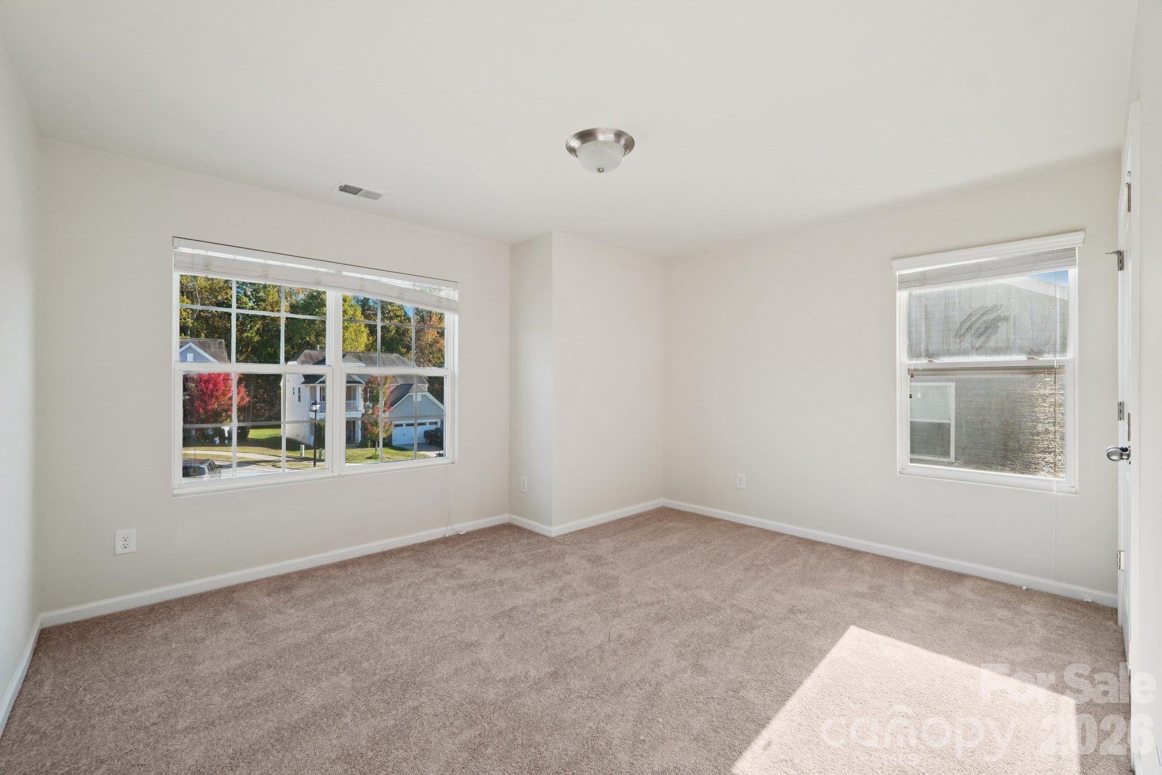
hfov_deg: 100.4
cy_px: 388
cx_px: 581
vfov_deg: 77.3
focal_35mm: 15
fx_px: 484
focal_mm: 10
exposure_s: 1/30
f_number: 8
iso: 160
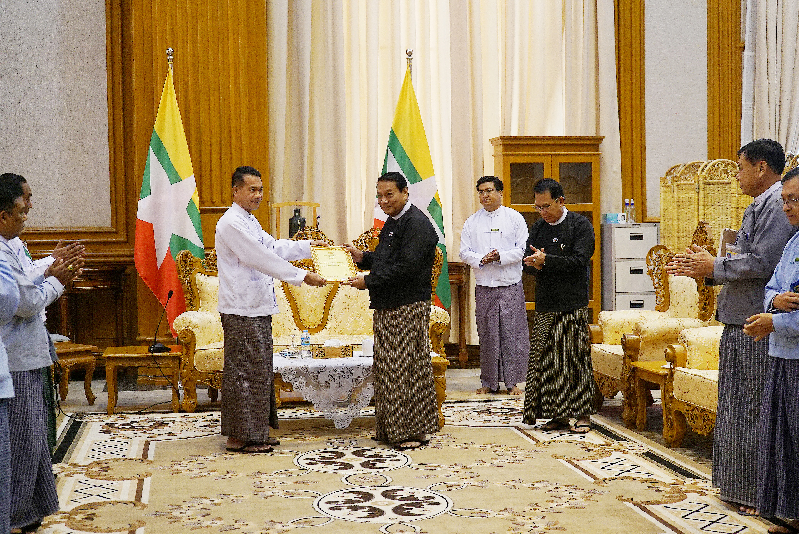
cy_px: 267
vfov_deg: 25.1
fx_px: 1199
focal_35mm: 54
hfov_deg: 36.9
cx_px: 400
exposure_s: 1/160
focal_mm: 54
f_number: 5
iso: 2000
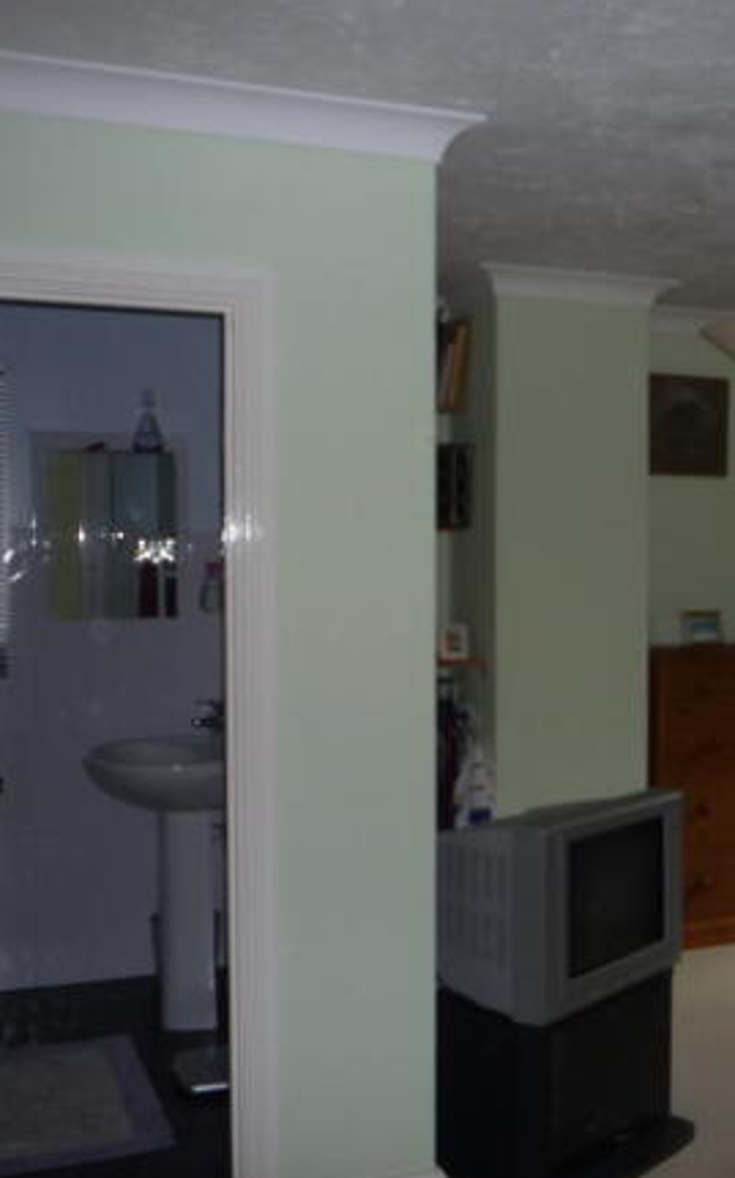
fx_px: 1380
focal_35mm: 43
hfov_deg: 29.1
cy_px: 592
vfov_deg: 46.2
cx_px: 594
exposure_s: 1/30
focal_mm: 5.2
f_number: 3.3
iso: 100
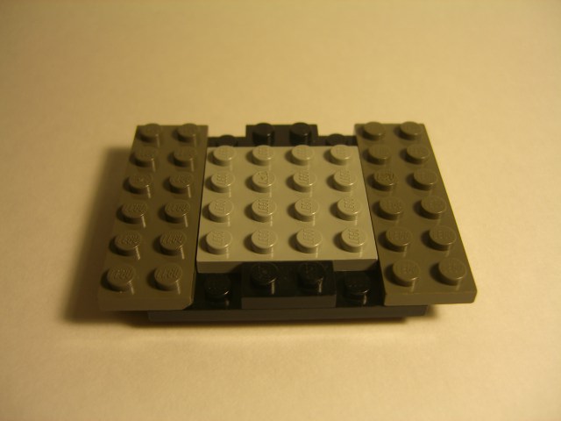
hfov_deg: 49.0
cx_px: 280
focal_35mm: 38
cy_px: 210
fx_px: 616
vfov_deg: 37.7
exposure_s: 1/60
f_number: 2.8
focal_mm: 7.9
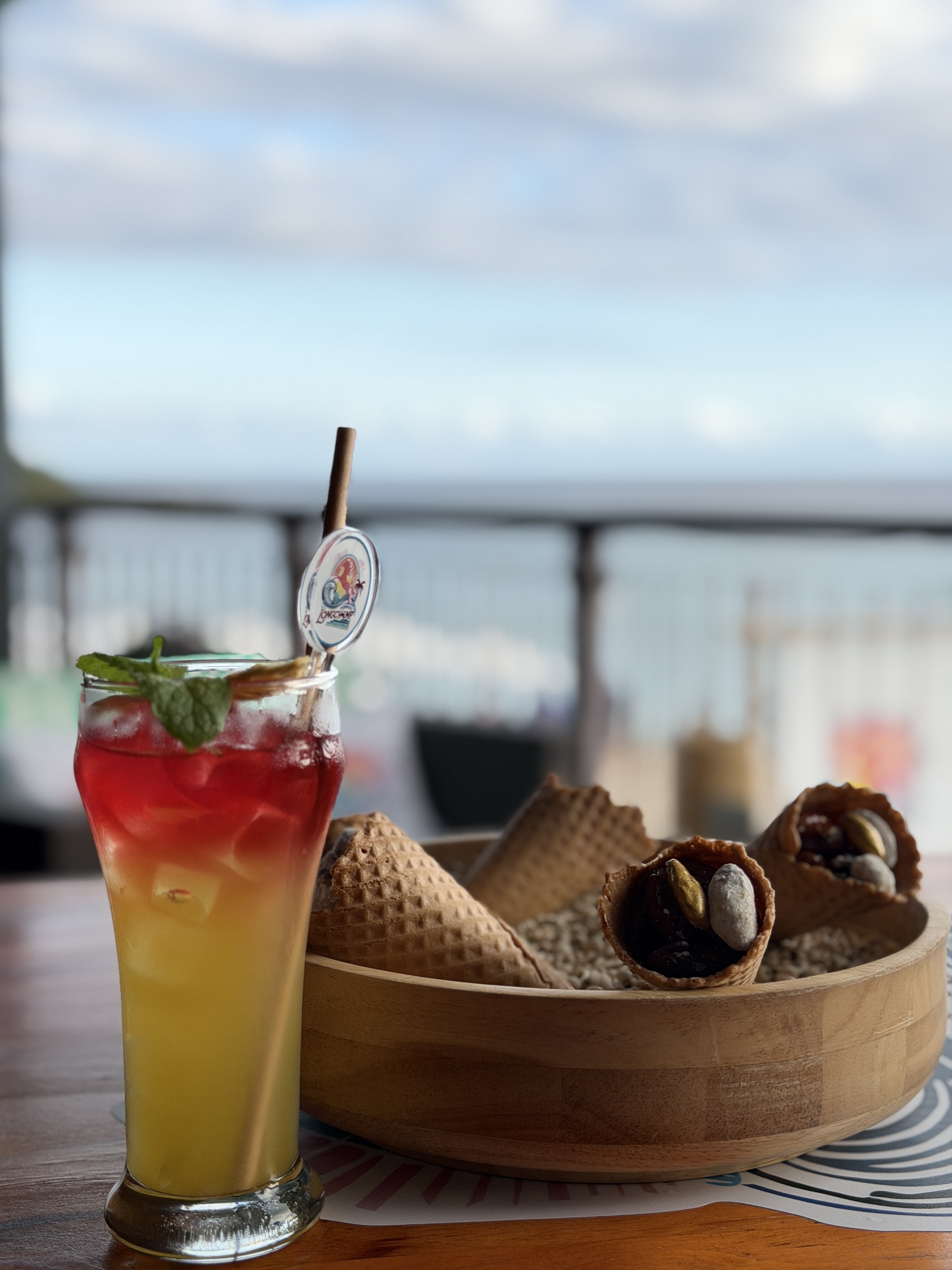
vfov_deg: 39.7
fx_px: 1760
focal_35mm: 48
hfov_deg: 30.3
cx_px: 476
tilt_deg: -6.3
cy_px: 635
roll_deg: -0.5
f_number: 1.78
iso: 80
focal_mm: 6.76
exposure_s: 1/837
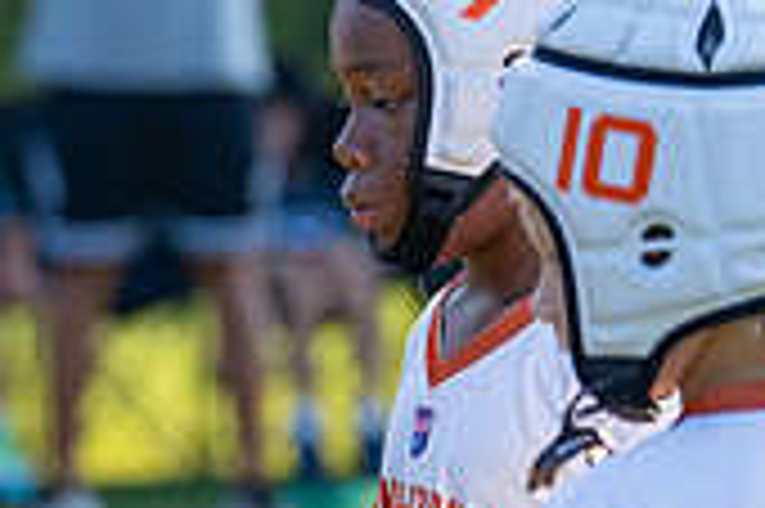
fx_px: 9298
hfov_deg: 4.7
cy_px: 221
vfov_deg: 3.1
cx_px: -428
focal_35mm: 438
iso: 200
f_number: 2.8
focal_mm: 108
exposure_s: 1/1000
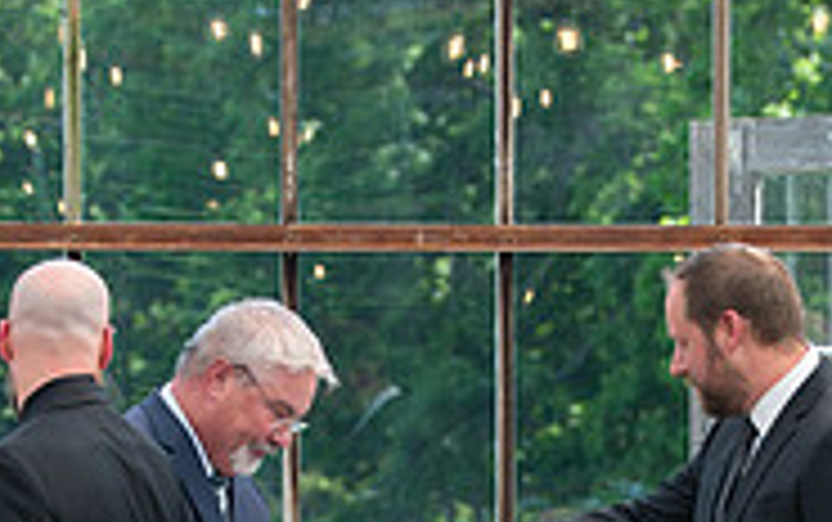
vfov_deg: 3.9
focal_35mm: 333
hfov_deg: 6.3
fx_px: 7558
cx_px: 447
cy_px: 845
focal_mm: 82
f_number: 4.5
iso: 160
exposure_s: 1/250
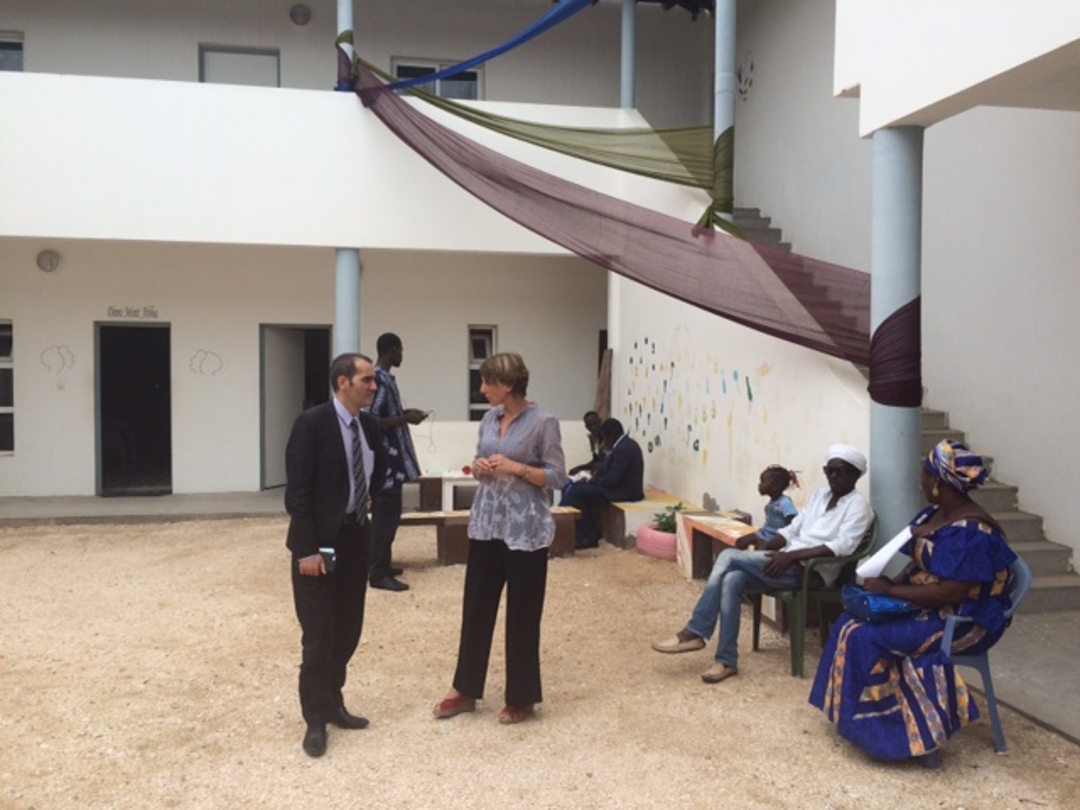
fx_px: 905
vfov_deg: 48.2
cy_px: 405
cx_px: 540
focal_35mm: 29
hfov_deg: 61.7
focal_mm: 4.15
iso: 32
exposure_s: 1/672
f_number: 2.2
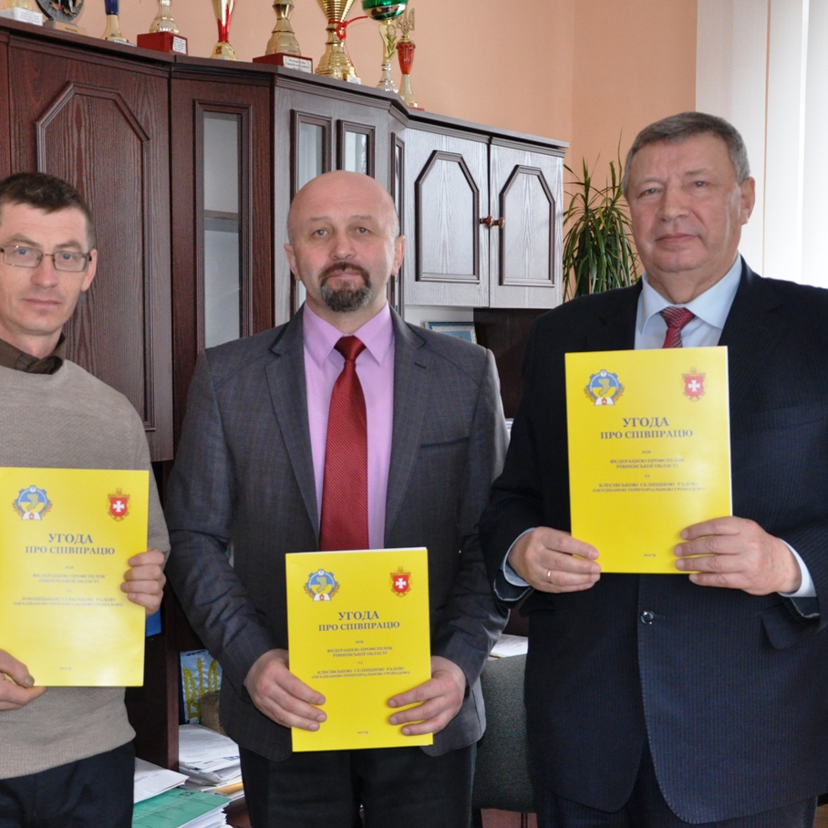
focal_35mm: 50
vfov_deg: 34.0
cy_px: 414
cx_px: 360
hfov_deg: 34.0
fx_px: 1353
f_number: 5
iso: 1000
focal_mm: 26
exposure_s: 1/200
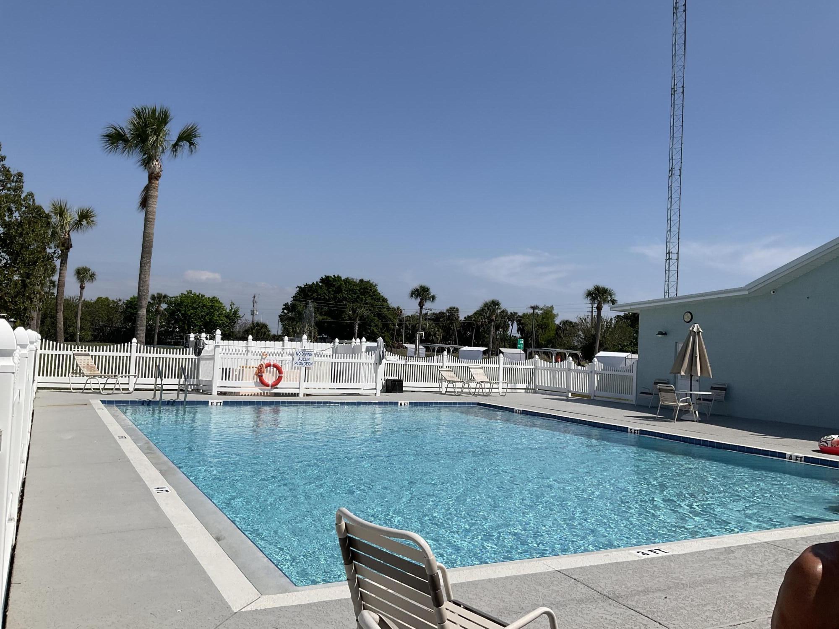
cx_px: 420
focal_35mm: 29
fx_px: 703
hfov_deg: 61.7
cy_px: 314
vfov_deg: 48.2
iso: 16
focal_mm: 3
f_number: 1.8
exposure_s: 1/4785
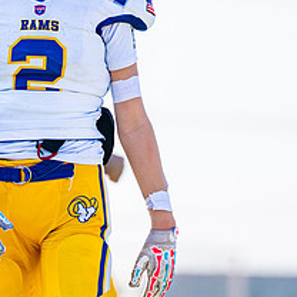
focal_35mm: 535
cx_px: 73
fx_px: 5193
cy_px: 15
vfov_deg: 3.3
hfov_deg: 3.3
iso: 100
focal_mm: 178
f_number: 2.8
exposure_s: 1/1600
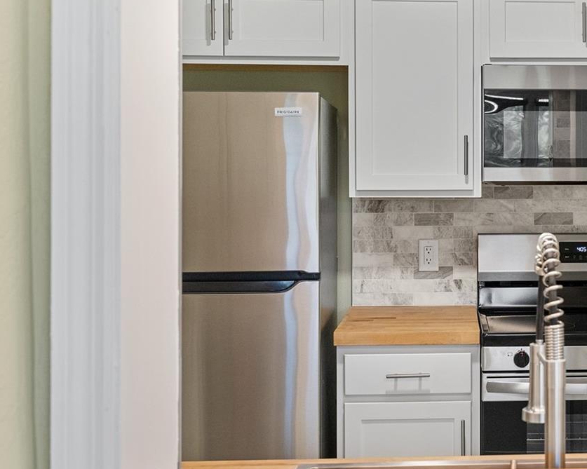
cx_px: 525
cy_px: 211
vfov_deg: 24.5
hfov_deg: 29.2
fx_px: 1081
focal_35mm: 62
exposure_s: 1/30
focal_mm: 34.7
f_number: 7.1
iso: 1000
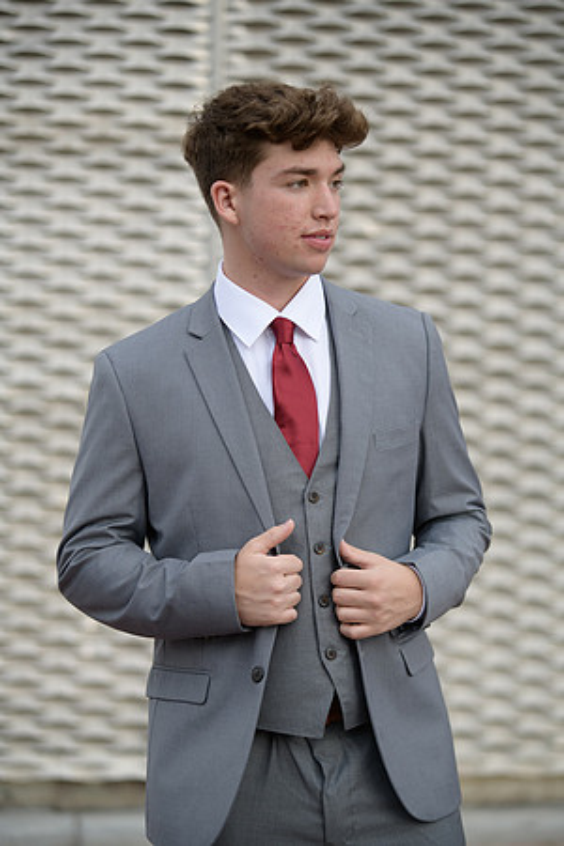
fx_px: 2397
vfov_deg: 20.0
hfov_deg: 13.4
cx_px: 282
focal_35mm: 102
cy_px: 423
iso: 250
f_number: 2.8
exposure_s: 1/1250
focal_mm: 102
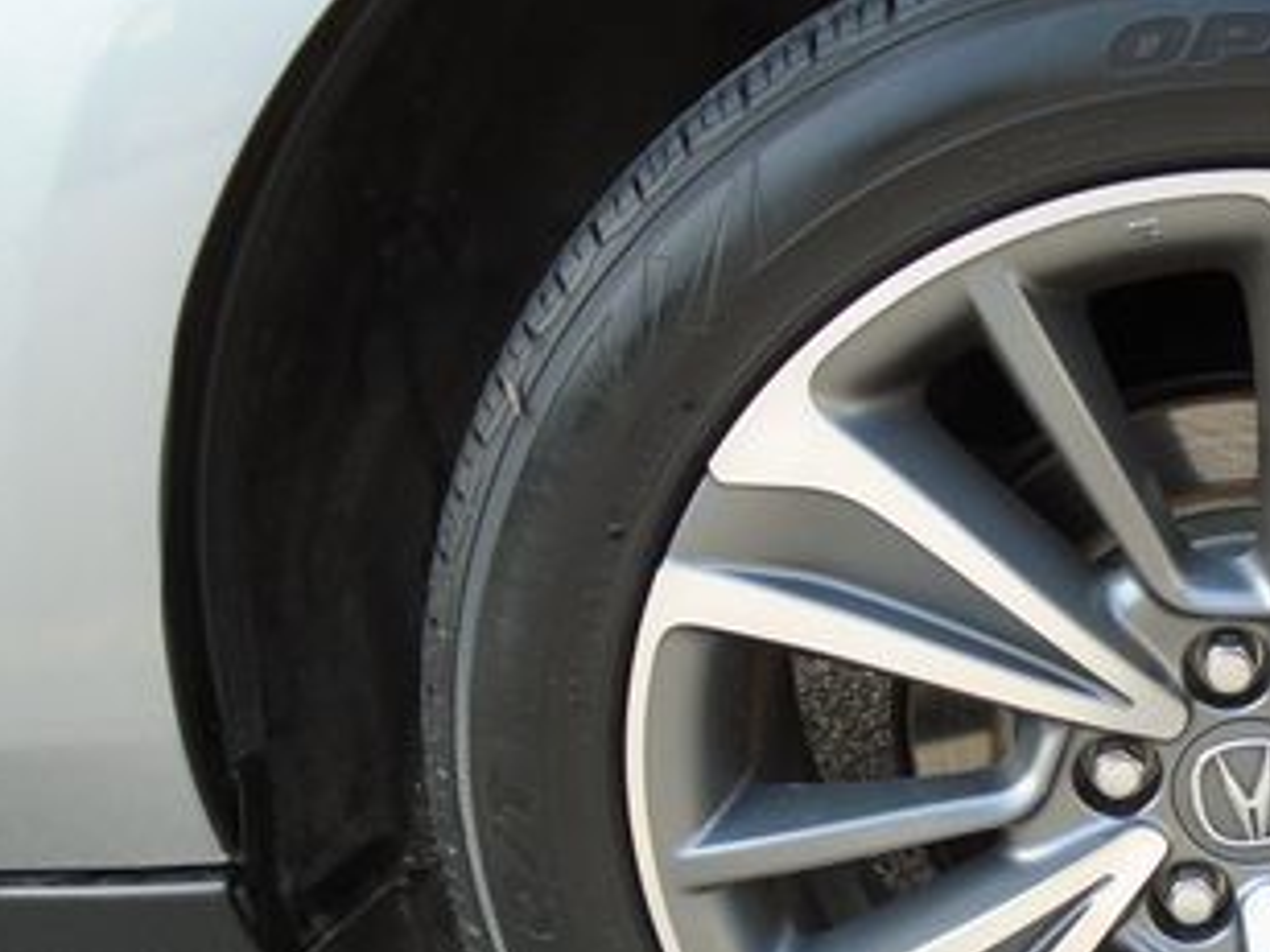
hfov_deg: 33.5
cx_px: 1163
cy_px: 717
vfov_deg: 26.7
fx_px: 1981
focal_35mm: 54
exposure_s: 1/160
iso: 100
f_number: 3.2
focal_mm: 4.6
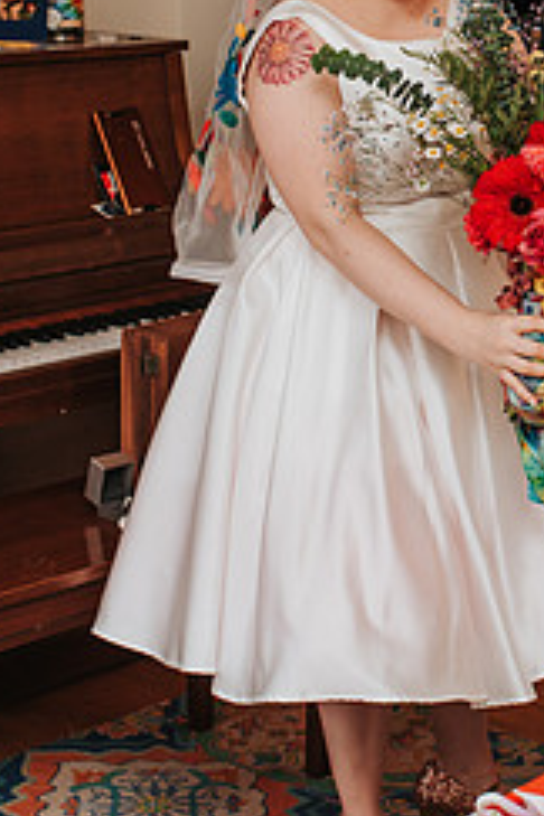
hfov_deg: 14.0
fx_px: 2198
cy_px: 124
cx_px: 451
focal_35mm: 97
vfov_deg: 20.7
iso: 800
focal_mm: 35
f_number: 4
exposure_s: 1/160
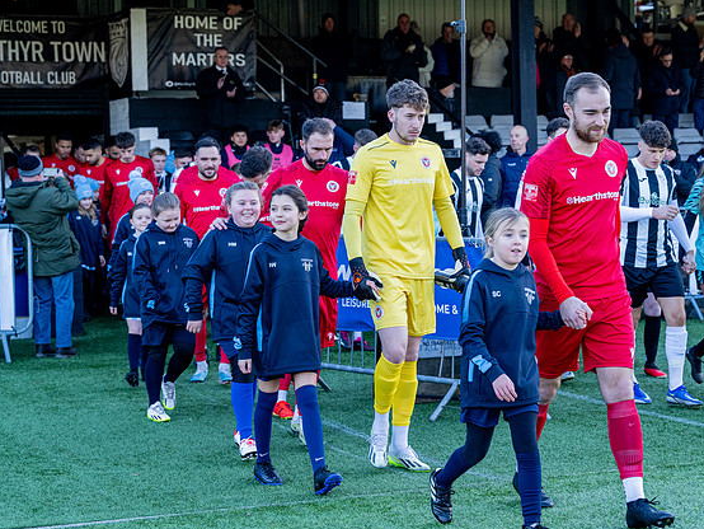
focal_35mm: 82
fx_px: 1668
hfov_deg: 23.8
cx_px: 376
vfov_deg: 18.0
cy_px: 273
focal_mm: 70
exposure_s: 1/400
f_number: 5
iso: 1000
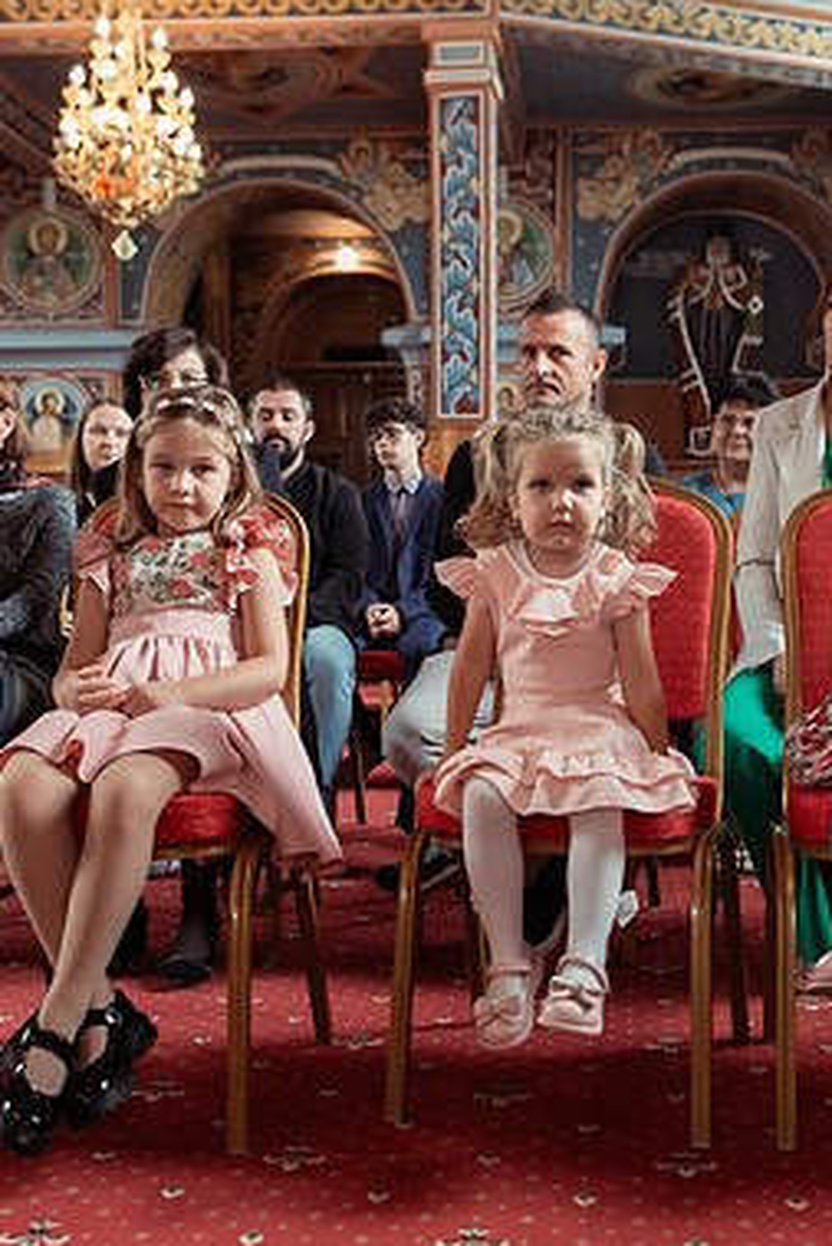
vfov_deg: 42.7
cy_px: 575
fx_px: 1593
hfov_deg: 29.2
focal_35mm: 46
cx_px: 521
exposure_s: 1/125
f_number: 3.5
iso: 1600
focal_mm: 24
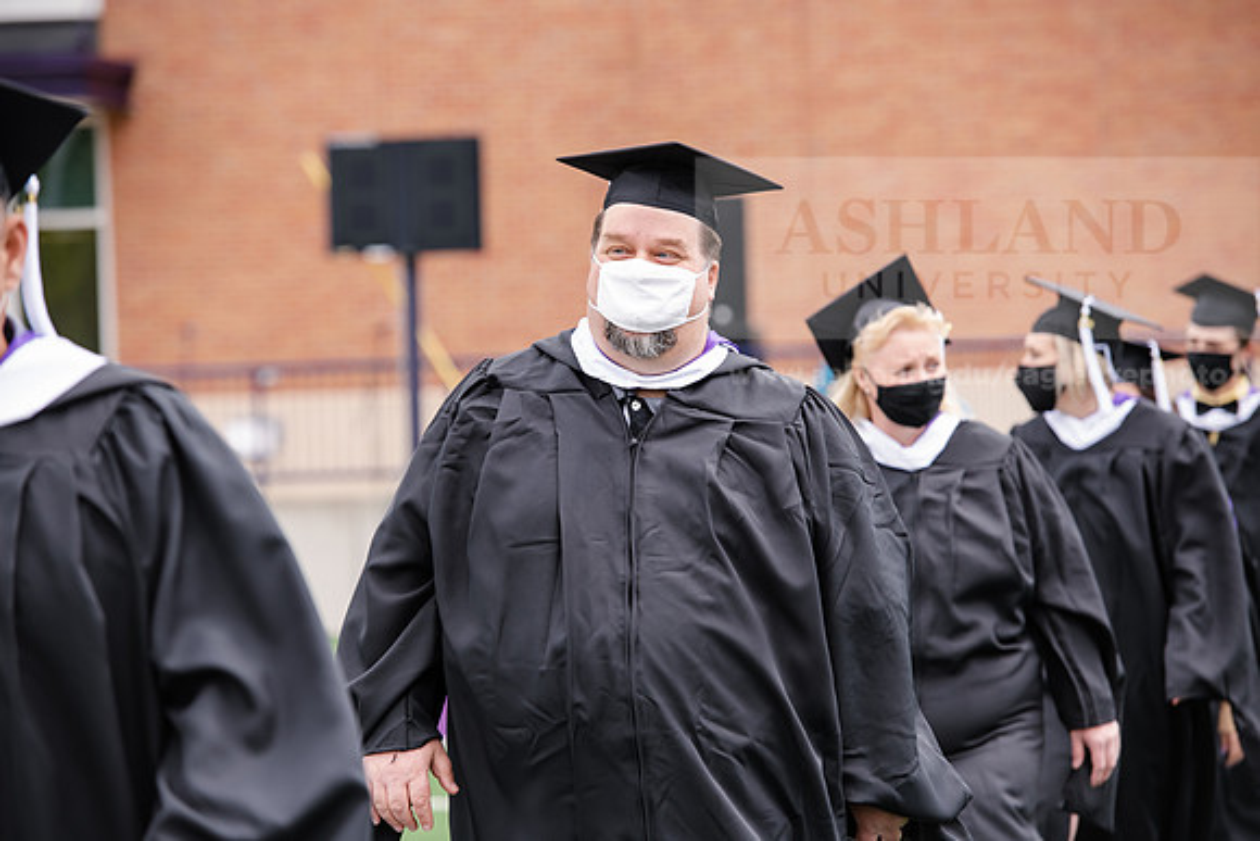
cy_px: 420
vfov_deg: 8.1
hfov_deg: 12.1
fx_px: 5951
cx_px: 630
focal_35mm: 170
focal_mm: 170
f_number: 5
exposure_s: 1/500
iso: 400
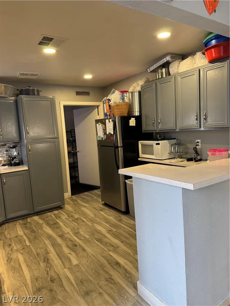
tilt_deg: -7.0
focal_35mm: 24
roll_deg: +2.8
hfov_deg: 56.8
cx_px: 115
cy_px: 153
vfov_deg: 71.6
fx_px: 213
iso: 160
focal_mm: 6.76
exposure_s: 1/60
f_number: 1.78
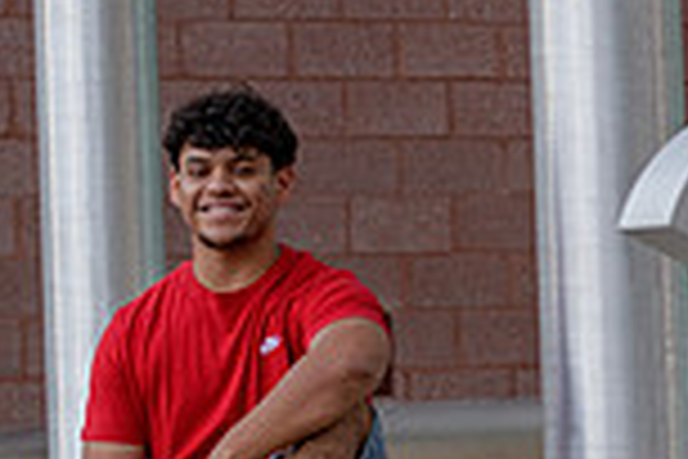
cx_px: 854
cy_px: 448
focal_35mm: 265
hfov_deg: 7.7
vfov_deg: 5.2
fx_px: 5064
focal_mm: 70
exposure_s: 1/100
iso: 250
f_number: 3.2
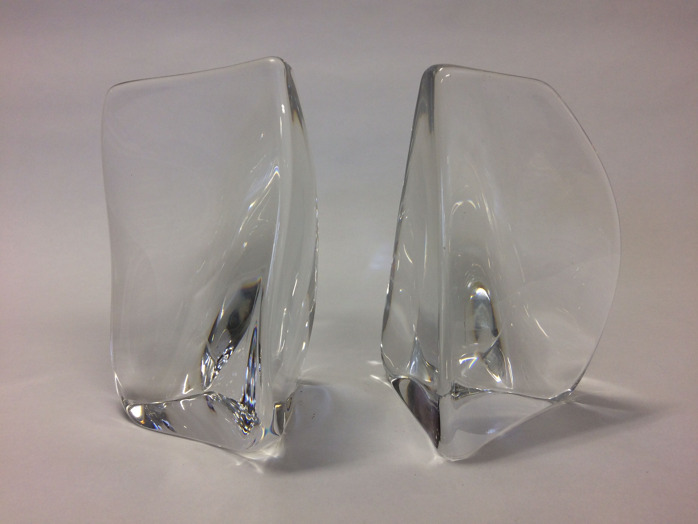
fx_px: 585
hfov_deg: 61.7
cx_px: 349
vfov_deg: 48.2
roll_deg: -0.5
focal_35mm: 29
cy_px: 262
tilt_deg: -14.8
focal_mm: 4.15
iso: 50
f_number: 2.2
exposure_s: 1/50
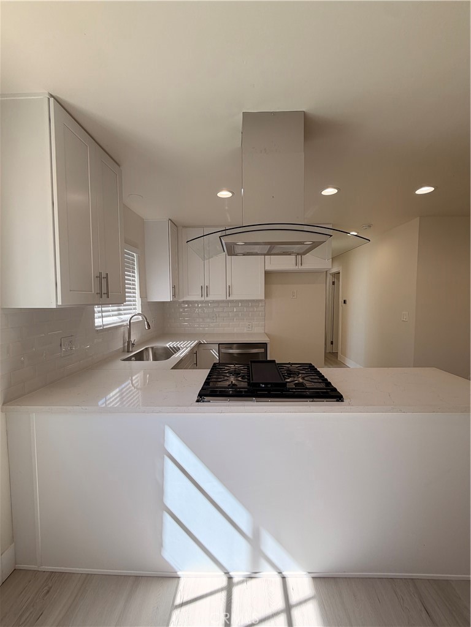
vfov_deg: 102.1
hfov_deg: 85.7
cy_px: 314
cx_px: 236
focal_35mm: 14
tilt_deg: -0.7
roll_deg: -2.5
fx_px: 254
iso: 32
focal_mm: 2.22
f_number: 2.2
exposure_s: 1/120
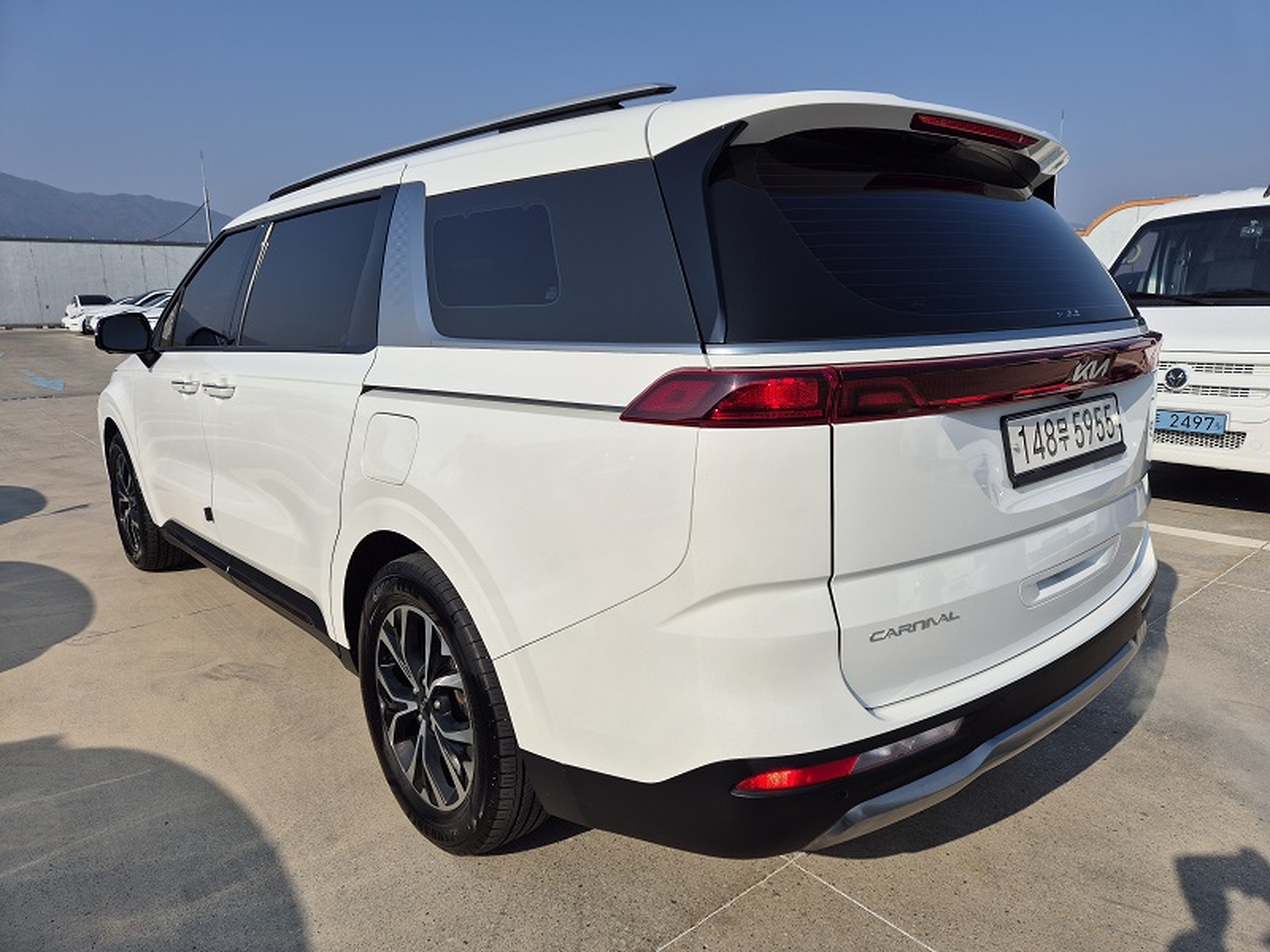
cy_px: 476
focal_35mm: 23
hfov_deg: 73.9
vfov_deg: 58.9
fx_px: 844
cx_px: 635
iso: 25
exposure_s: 1/4128
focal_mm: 5.4
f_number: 1.8
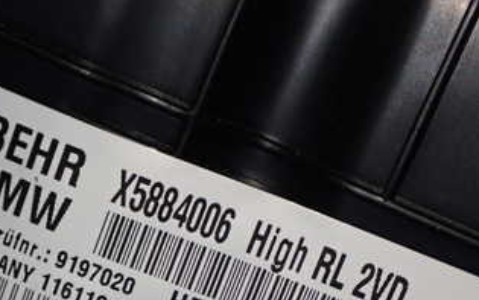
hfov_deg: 19.0
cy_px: 315
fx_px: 1423
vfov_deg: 11.9
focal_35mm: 109
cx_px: 141
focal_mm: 9.65
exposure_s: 1/50
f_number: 3.3
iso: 320
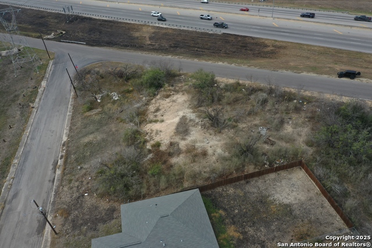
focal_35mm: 28
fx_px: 289
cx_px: 186
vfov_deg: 46.4
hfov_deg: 65.5
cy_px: 124
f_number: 7.1
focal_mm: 10.26
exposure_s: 1/120
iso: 100
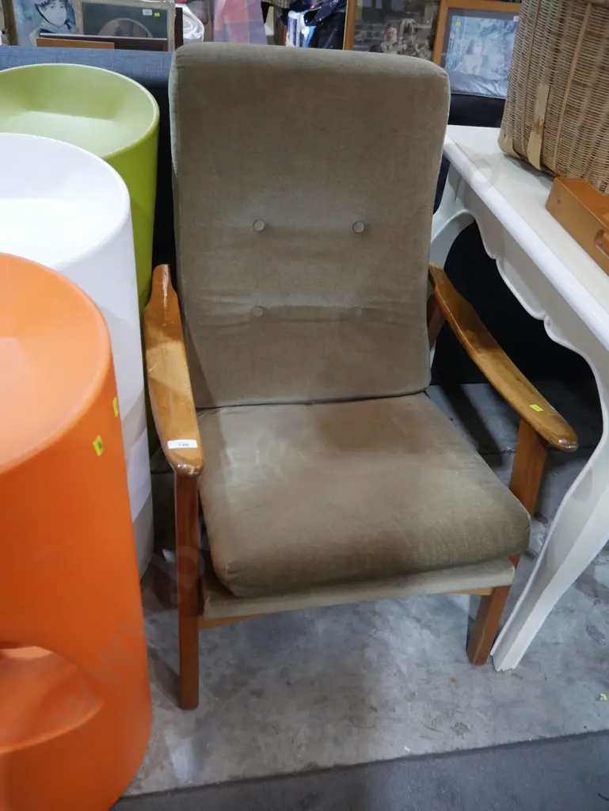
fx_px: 656
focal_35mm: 28
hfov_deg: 49.8
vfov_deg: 63.4
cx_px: 304
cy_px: 406
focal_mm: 14
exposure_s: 1/60
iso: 640
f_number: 3.5
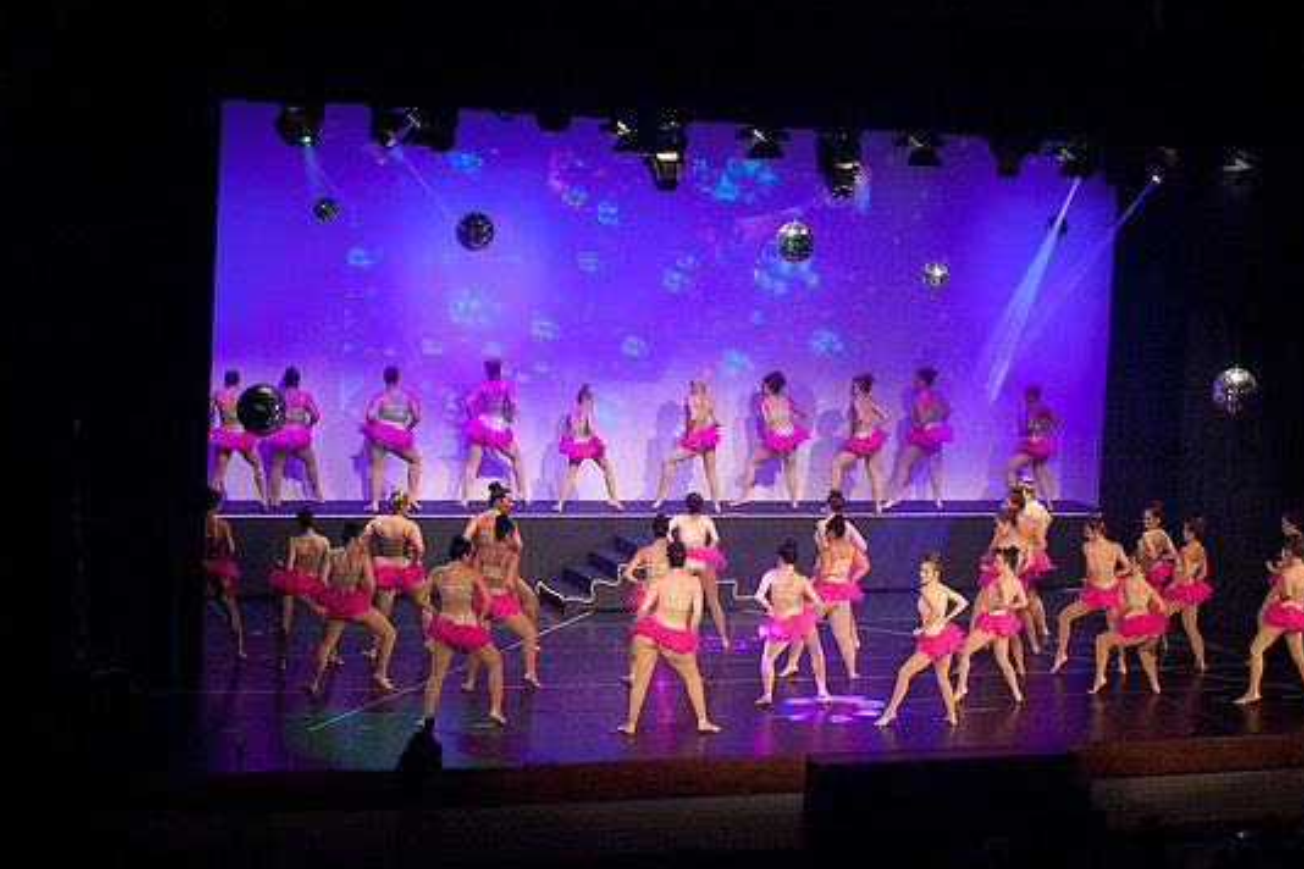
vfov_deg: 17.9
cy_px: 461
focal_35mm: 76
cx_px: 681
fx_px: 2753
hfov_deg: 26.6
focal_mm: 70
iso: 3200
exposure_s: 1/200
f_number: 4
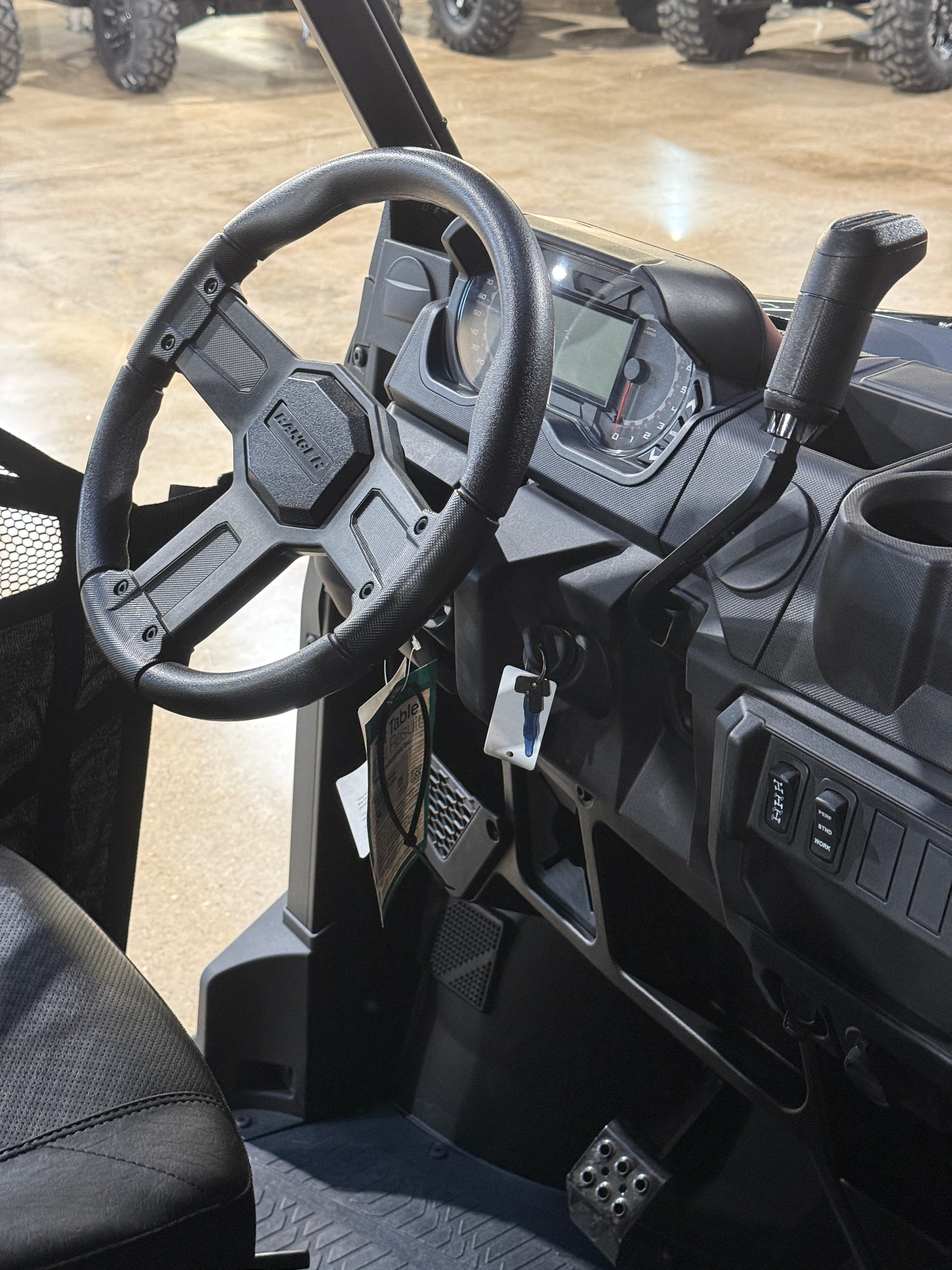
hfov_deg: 30.3
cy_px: 635
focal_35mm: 48
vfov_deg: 39.7
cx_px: 476
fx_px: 1760
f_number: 1.78
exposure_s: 1/58
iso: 250
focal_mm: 6.76
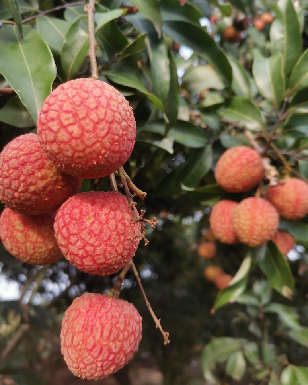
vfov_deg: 62.2
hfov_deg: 51.5
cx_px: 153
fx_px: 319
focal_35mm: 28
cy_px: 188
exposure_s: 1/190
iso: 50
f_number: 1.8
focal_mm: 4.75
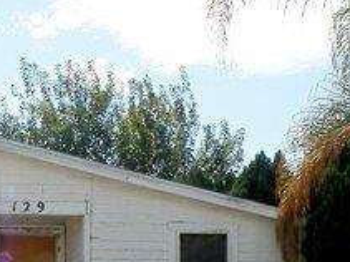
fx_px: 829
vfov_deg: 17.0
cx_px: -10
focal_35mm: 82
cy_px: 328
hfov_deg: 22.8
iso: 64
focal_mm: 4.7
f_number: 7.1
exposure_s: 1/250
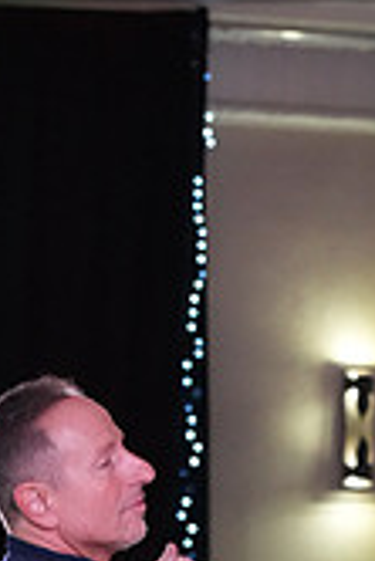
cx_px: 336
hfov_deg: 3.8
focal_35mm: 367
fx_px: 5722
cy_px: 821
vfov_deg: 5.6
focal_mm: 105
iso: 5000
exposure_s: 1/320
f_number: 5.6
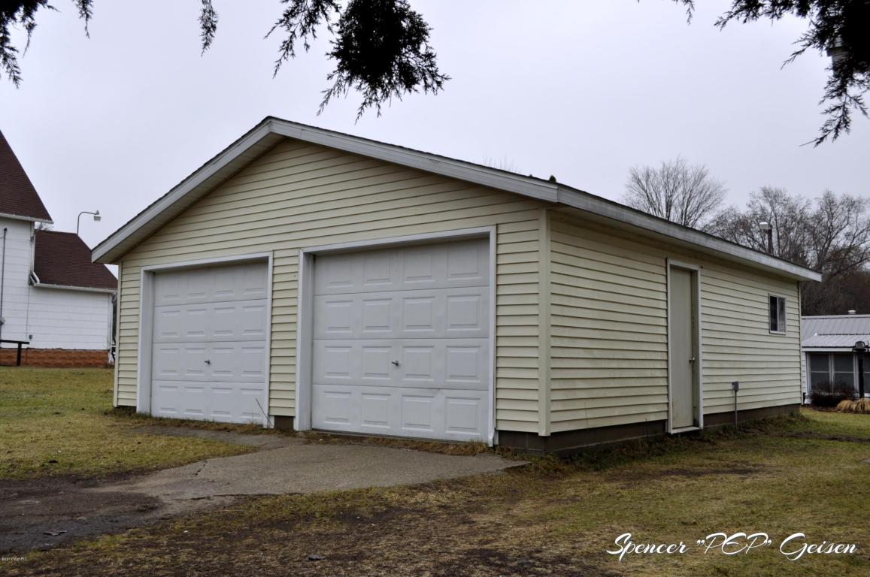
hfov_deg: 57.3
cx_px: 435
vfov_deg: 39.9
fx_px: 796
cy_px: 288
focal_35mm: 33
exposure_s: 1/200
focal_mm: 22
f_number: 7.1
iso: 200
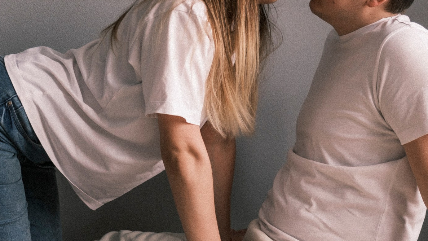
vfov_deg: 14.7
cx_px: 182
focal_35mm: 82
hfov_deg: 25.9
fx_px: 931
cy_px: 113
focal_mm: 24.3
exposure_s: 1/125
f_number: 3.2
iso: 500
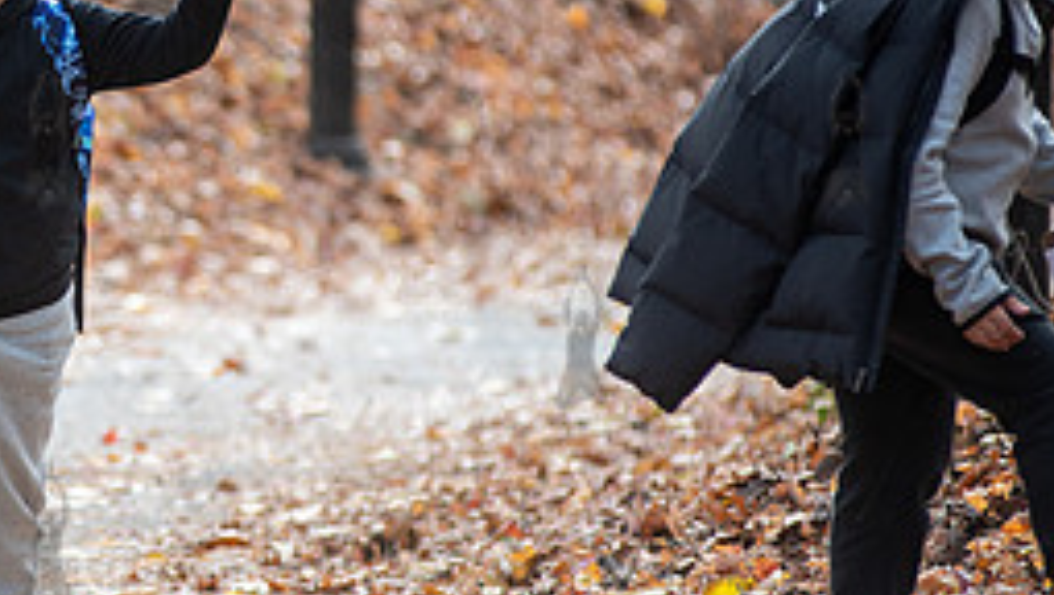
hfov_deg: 4.5
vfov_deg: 2.6
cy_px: 134
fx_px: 13316
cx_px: 45
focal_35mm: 476
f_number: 3.5
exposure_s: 1/250
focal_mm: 200
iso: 400
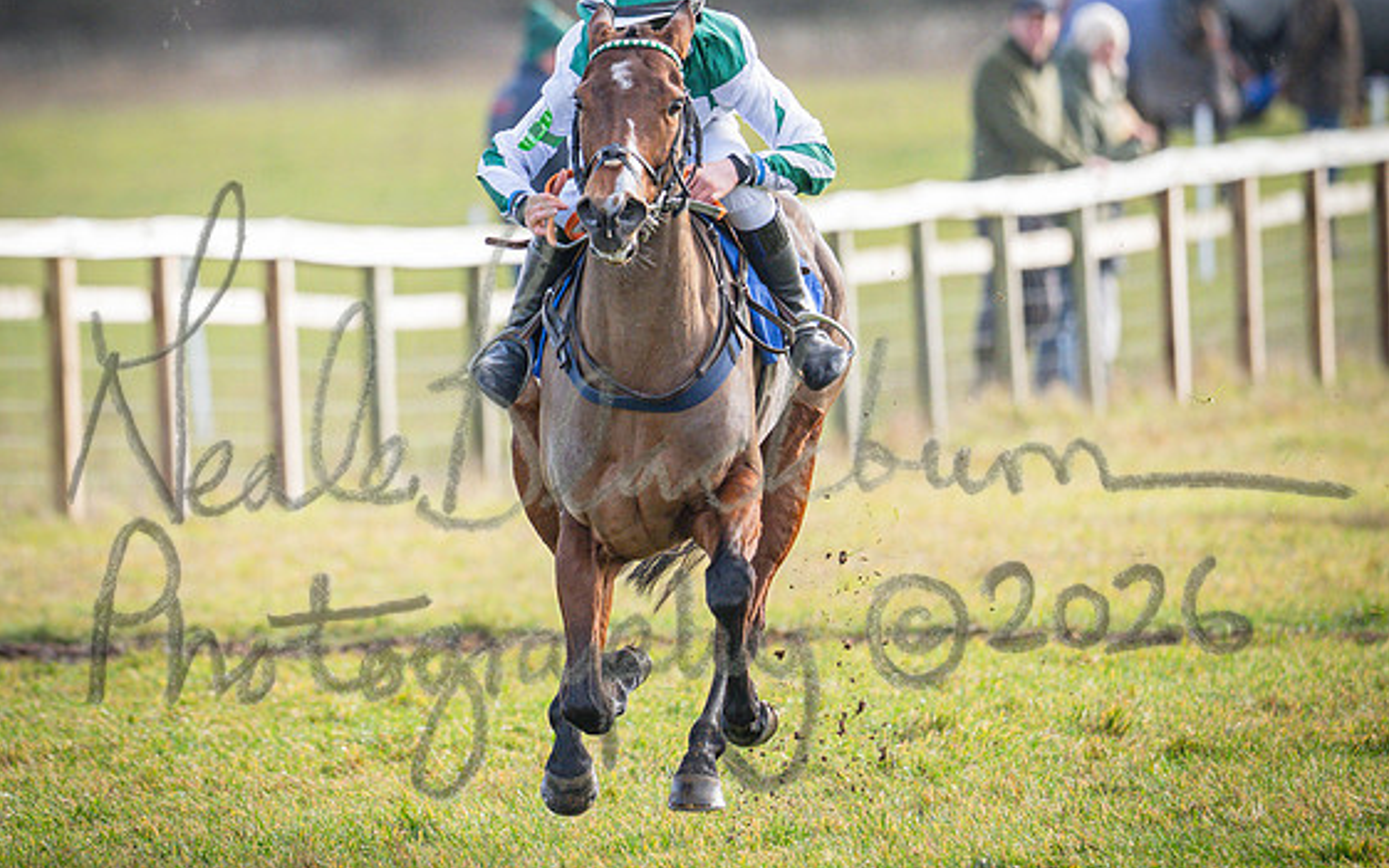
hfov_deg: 2.4
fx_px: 33777
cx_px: 400
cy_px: 331
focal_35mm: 892
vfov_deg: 1.5
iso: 640
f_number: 4.5
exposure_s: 1/1000
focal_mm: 400
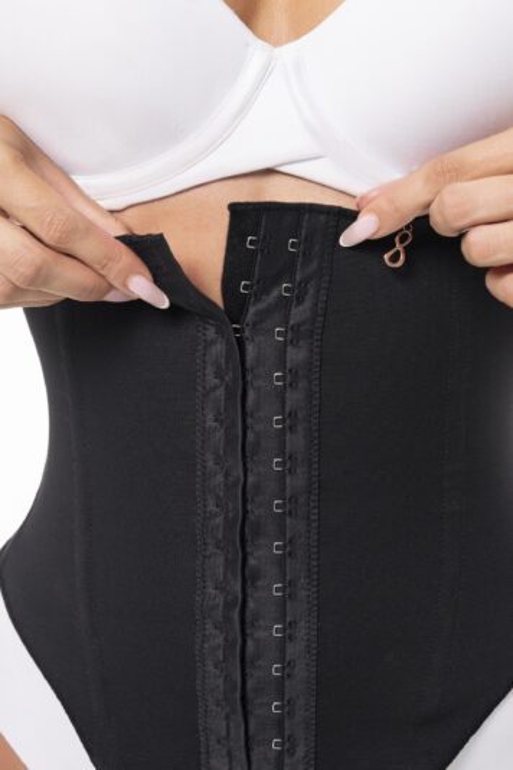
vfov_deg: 28.8
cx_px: 256
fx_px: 1496
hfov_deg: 19.5
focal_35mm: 70
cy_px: 385
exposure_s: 1/125
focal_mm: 70
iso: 500
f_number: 6.7
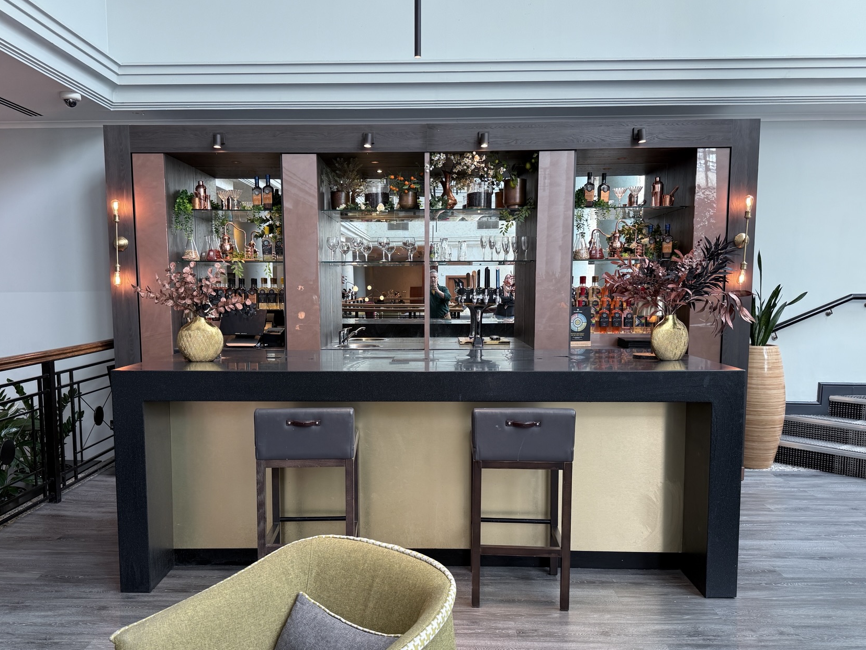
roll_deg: -0.2
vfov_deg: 48.1
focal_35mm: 29
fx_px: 725
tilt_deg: -6.3
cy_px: 365
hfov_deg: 61.6
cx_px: 404
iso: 100
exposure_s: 1/100
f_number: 1.78
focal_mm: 6.76
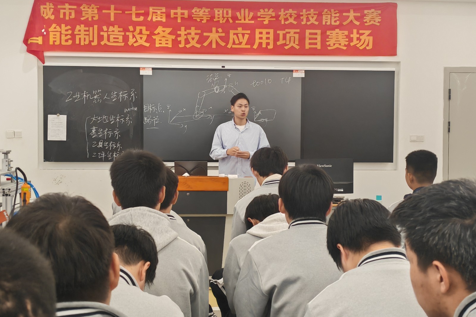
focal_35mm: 49
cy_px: 161
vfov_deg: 27.5
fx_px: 648
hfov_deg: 40.3
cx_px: 238
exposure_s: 1/100
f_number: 1.9
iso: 400
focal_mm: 5.52
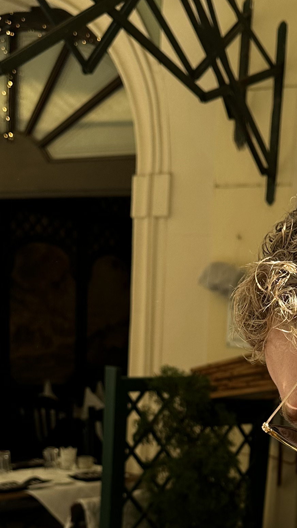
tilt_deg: -11.4
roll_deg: -5.1
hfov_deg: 17.4
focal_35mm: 68
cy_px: 528
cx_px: 292
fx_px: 952
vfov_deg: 29.0
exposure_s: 1/630
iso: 80
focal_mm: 6.86
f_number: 1.78
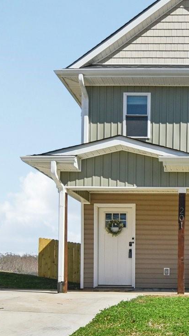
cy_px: 203
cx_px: 194
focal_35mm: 44
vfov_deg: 46.1
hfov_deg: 25.6
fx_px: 392
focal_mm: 15
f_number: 8
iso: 200
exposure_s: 1/1250
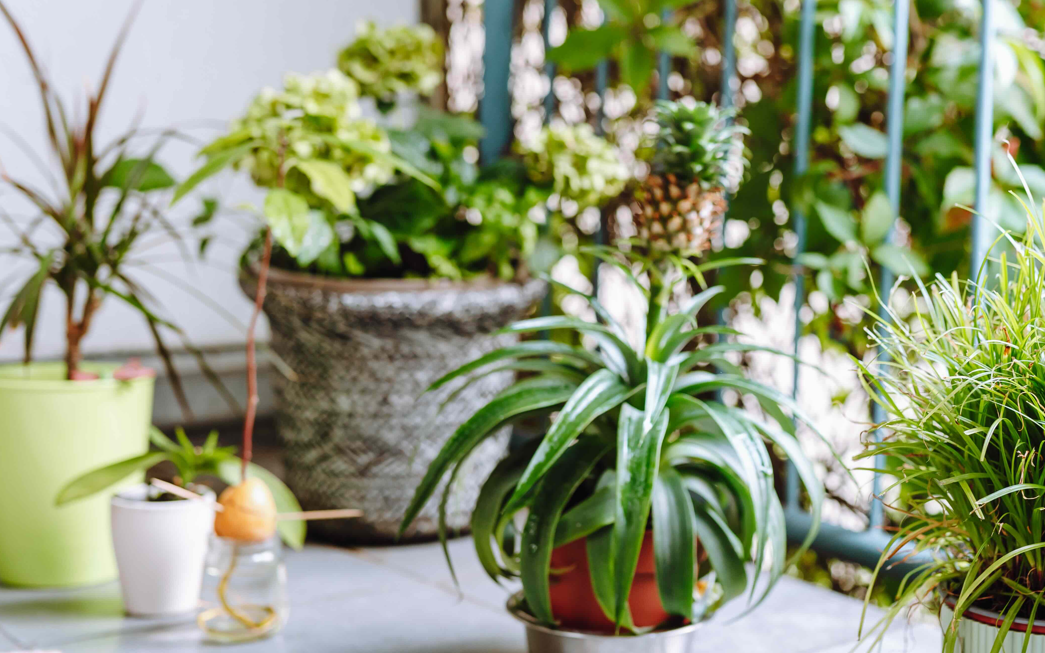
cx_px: 713
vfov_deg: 25.3
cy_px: 334
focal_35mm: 51
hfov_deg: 39.0
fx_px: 1452
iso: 250
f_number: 3.2
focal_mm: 35
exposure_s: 1/100
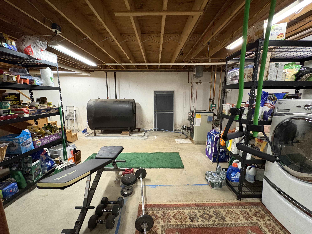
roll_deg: +0.7
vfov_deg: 85.7
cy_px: 117
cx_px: 156
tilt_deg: -8.8
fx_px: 126
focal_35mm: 14
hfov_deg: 102.1
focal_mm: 2.22
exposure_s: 1/40
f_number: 2.2
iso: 640
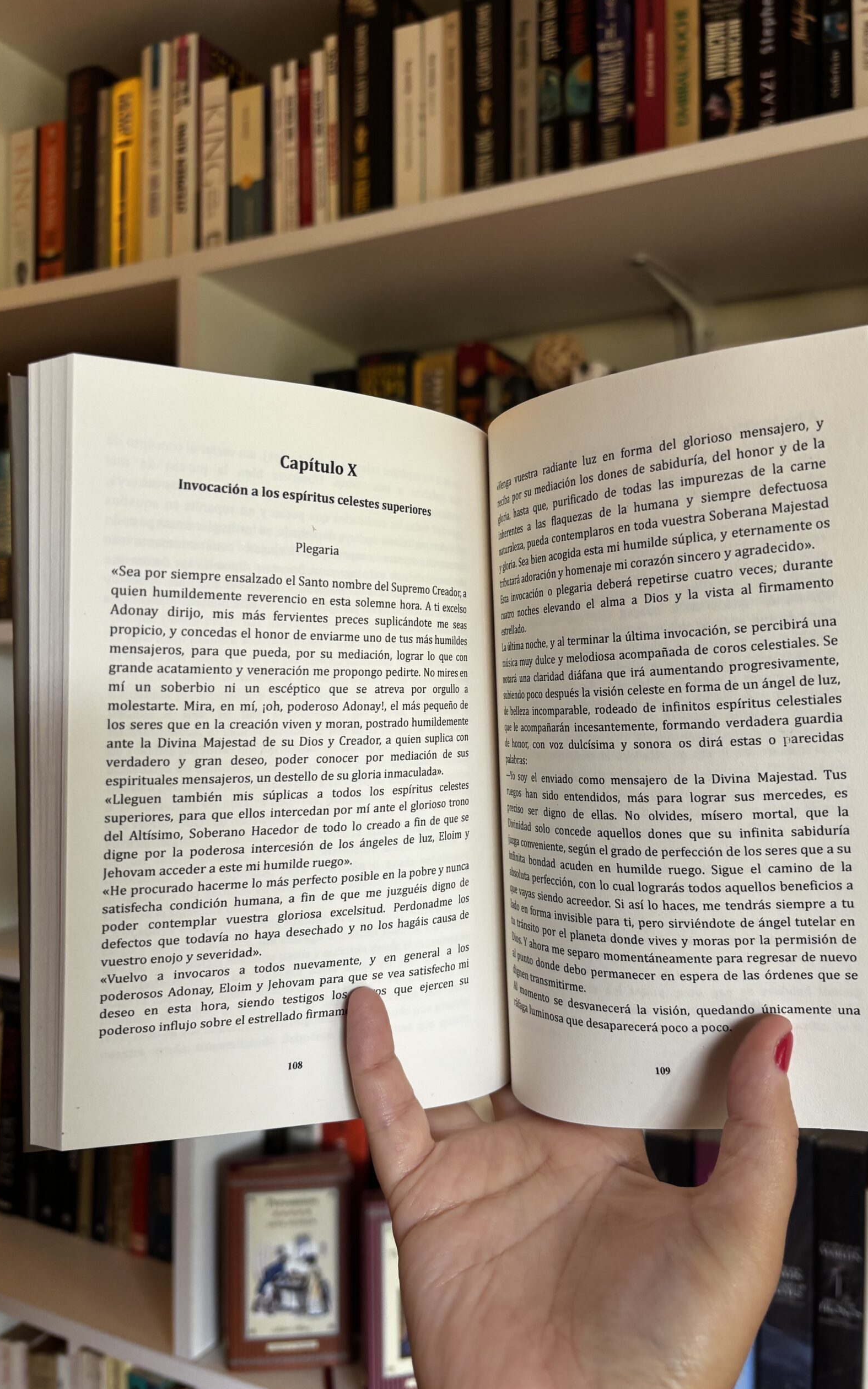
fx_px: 1060
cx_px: 497
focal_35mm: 28
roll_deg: -1.2
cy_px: 688
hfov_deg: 44.4
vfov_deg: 66.5
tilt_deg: +0.9
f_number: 1.6
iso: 100
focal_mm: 5.96
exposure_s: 1/121
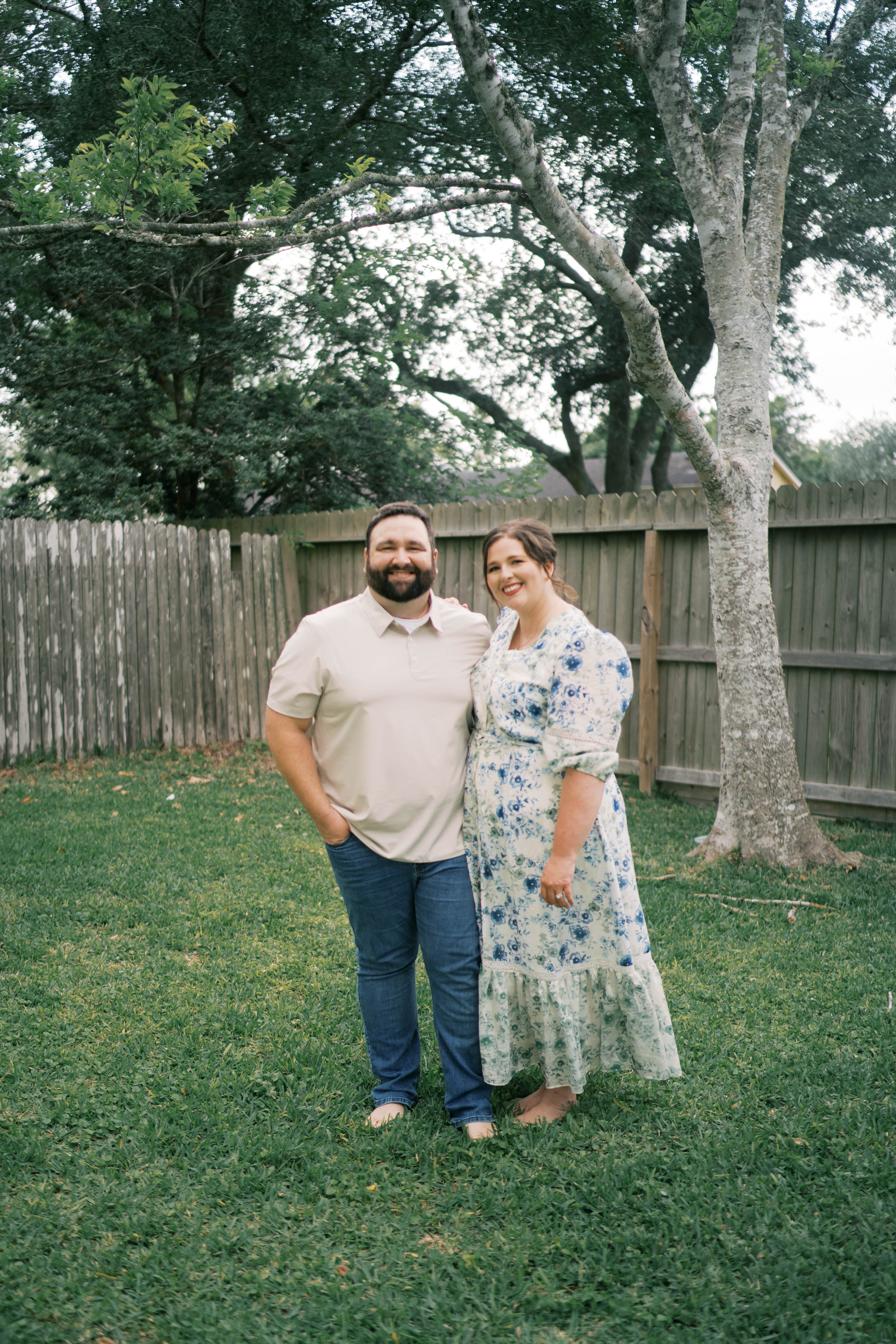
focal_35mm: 35
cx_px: 448
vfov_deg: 54.4
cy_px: 672
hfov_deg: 37.9
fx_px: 1307
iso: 160
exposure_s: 1/3200
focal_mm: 35
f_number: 1.4
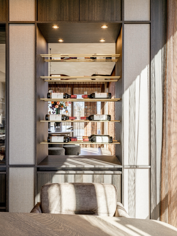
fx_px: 245
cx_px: 88
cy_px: 118
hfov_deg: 39.7
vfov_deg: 51.4
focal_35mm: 36
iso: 400
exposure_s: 1/100
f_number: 8
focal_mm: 45
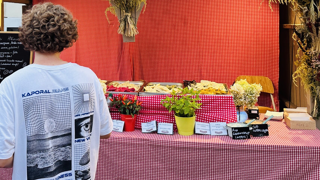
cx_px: 114
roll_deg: +3.4
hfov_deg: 50.9
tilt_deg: +4.3
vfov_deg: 28.9
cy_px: 10
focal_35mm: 39
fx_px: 331
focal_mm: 6.86
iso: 125
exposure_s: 1/100
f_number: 1.78
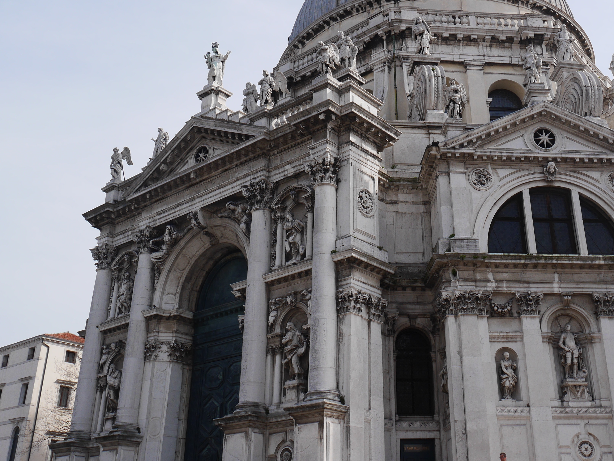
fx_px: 710
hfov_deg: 46.5
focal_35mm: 40
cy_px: 171
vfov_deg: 35.8
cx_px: 374
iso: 200
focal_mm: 14
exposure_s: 1/500
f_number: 8
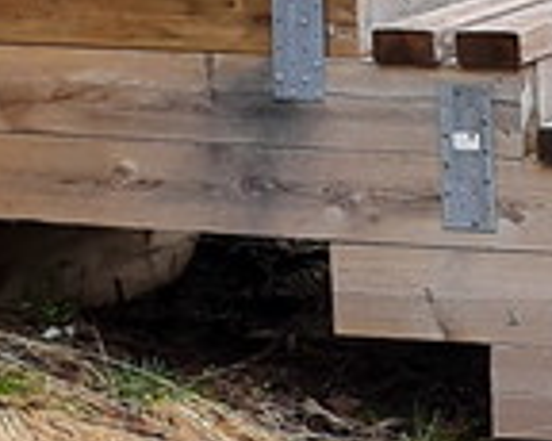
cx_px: 472
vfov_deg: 6.8
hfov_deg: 8.5
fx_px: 3690
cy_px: 203
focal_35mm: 226
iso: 40
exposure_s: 1/112
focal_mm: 3.92
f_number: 1.7
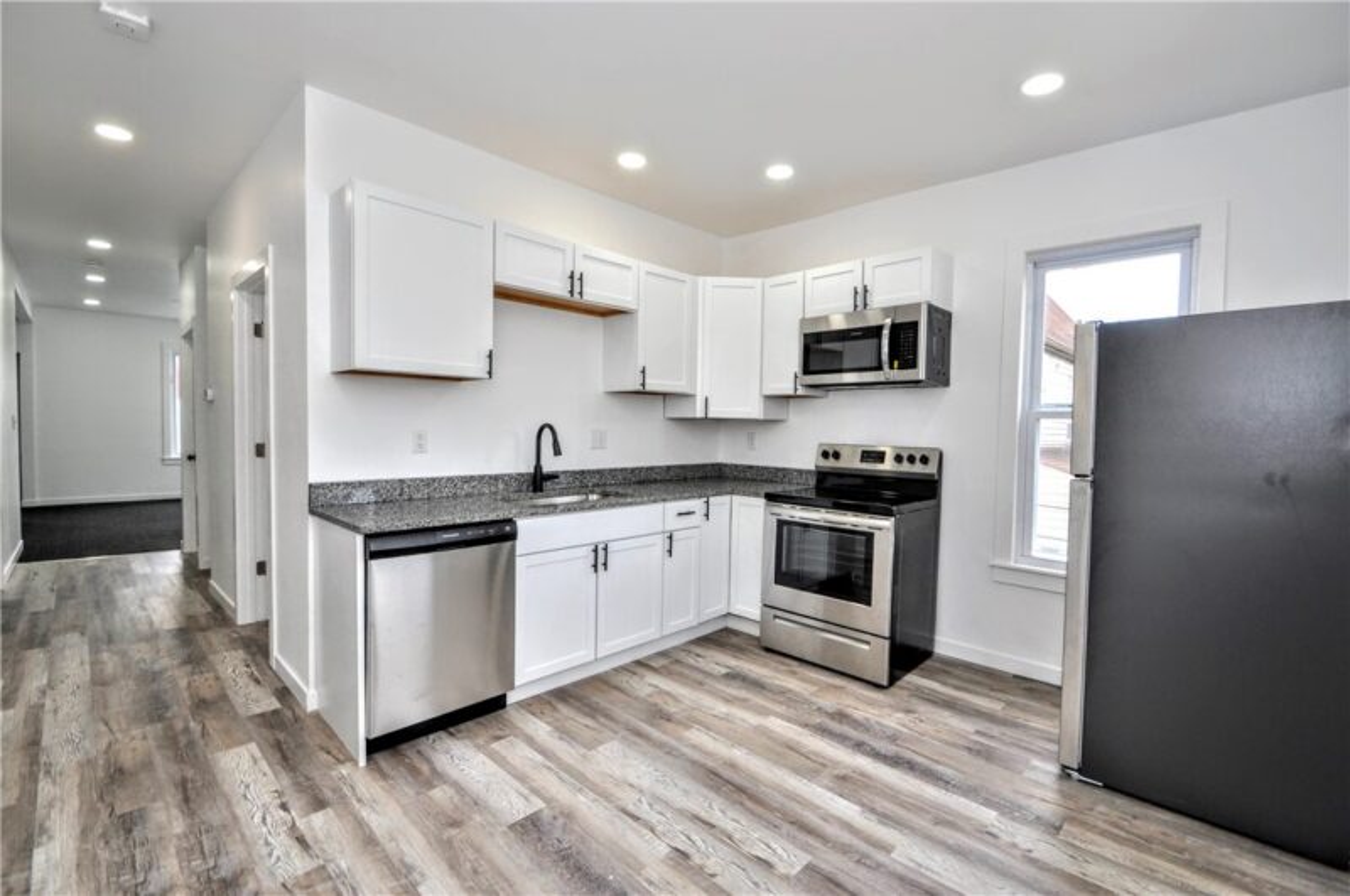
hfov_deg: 100.5
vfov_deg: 77.2
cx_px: 675
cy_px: 448
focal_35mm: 15
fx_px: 562
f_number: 5.6
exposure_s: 1/125
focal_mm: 10
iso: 320
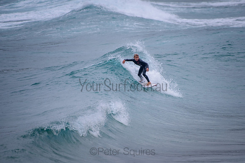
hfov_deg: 3.4
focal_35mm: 613
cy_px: 85
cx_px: 141
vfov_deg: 2.2
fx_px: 4173
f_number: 5.6
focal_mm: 500
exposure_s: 1/2000
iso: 220
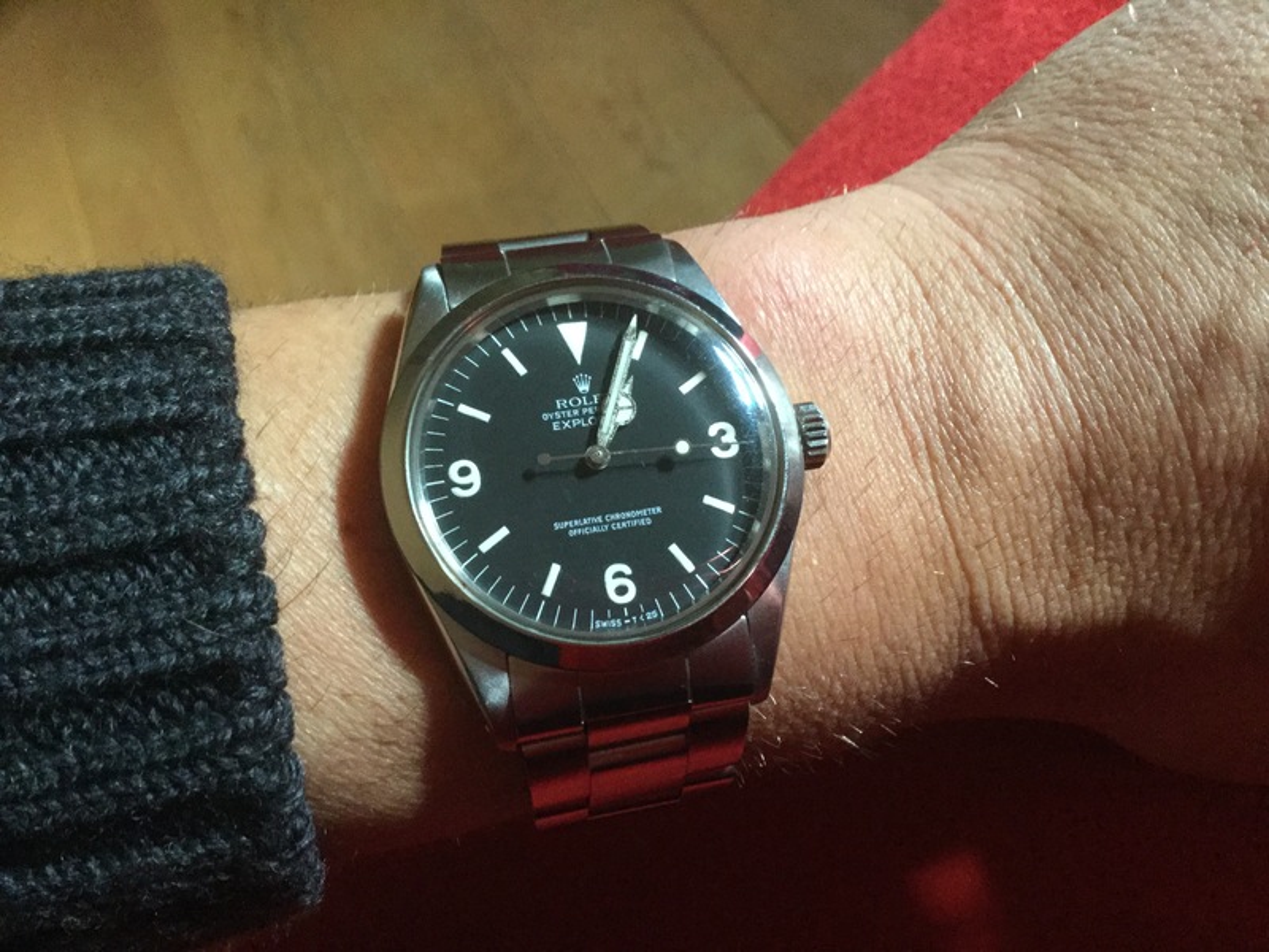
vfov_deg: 45.4
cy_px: 476
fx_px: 1136
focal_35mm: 31
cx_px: 634
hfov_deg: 58.4
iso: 200
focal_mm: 3.3
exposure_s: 1/25
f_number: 2.4
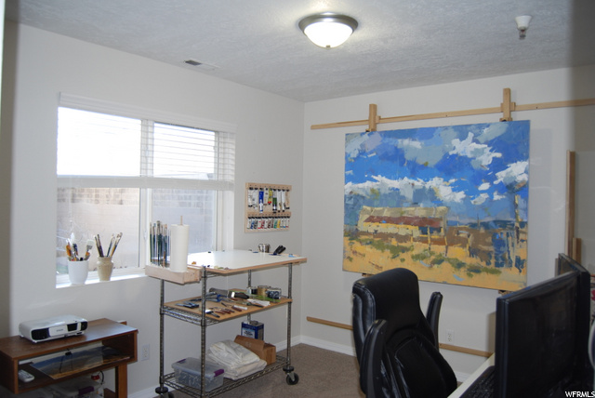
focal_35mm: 27
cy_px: 199
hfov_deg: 67.3
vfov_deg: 48.0
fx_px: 447
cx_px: 298
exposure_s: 1/60
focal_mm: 18
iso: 200
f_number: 3.5
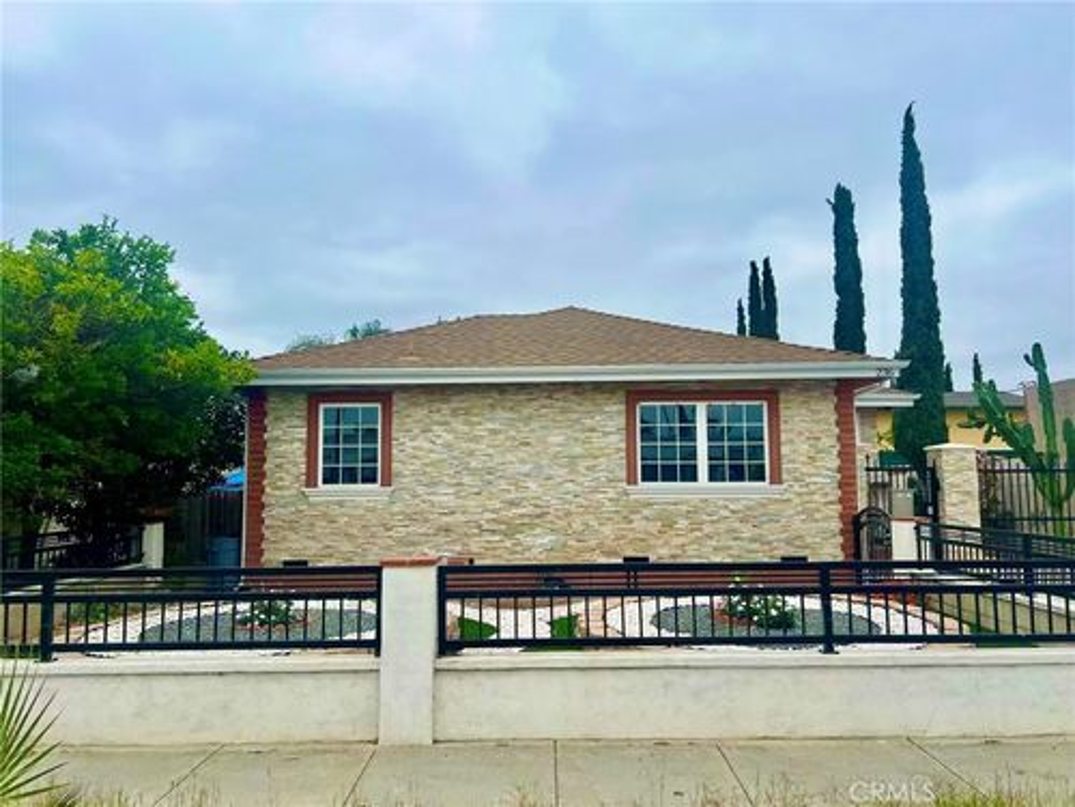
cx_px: 538
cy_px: 404
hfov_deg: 67.3
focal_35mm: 26
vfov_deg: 53.1
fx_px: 807
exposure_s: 1/5319
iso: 50
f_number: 1.5
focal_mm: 5.7
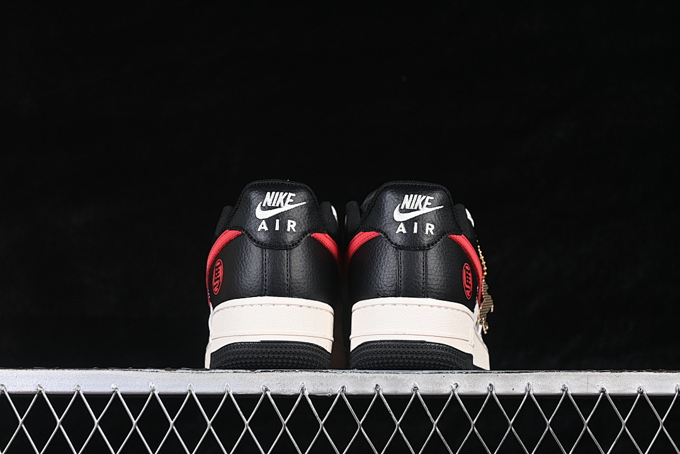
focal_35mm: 75
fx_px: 1417
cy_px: 227
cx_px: 340
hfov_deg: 27.0
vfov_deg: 18.2
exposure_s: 1/80
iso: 160
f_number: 6.3
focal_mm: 50
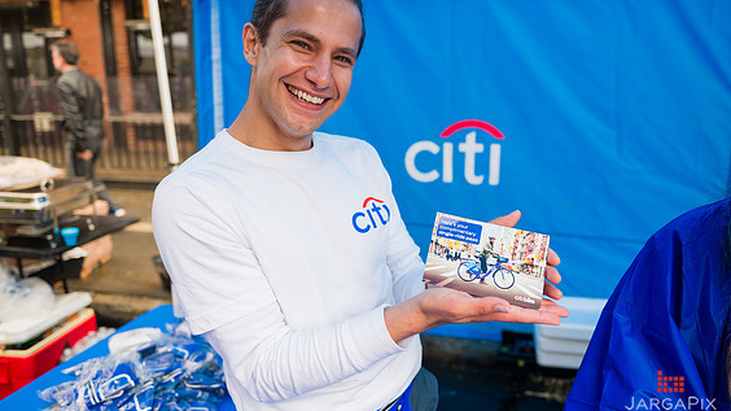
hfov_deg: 67.9
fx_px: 543
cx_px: 373
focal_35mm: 28
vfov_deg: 41.4
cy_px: 188
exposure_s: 1/500
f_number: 3.2
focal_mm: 26
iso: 400
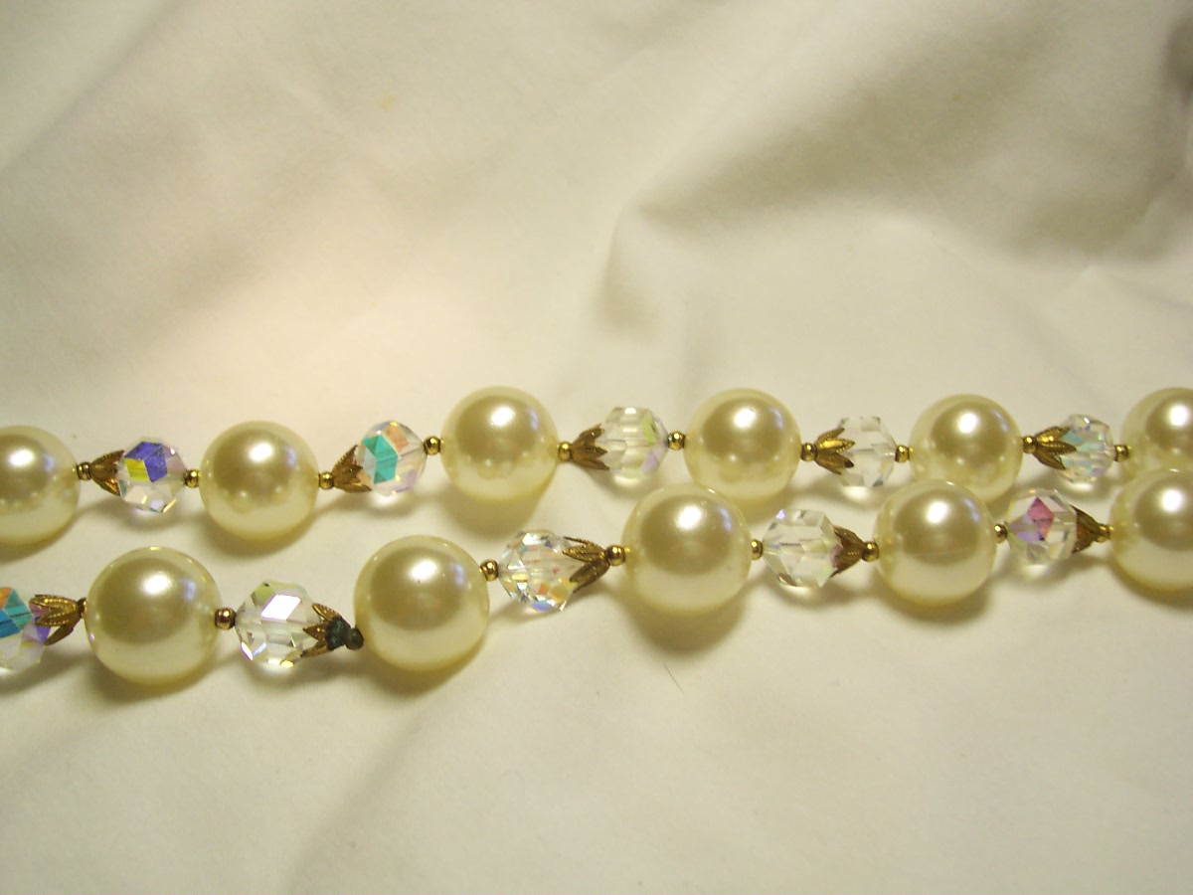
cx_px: 596
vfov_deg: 38.7
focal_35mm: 37
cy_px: 448
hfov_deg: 50.1
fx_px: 1275
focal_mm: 5.6
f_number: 2.8
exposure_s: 1/90
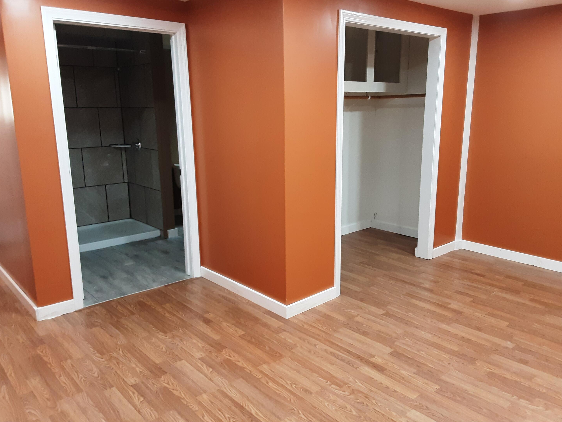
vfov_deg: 49.7
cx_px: 286
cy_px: 204
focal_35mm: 28
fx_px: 455
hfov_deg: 63.4
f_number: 1.9
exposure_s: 1/30
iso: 160
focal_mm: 2.91
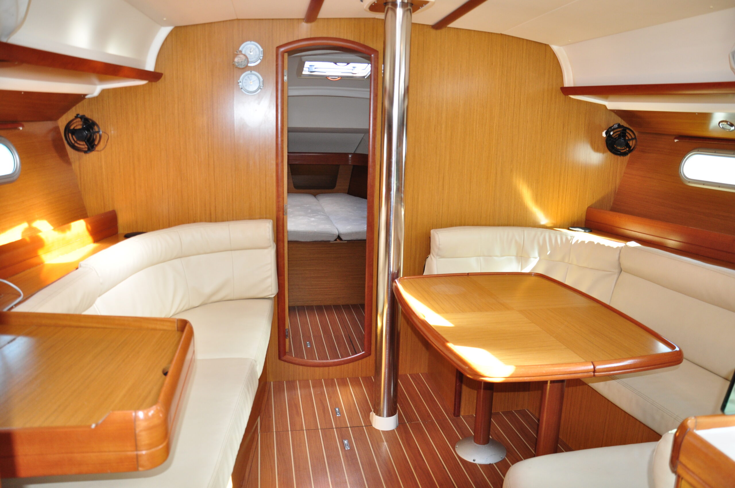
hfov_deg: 67.4
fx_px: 551
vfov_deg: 47.8
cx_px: 368
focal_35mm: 27
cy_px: 244
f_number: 4.5
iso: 500
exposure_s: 1/60
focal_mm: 18
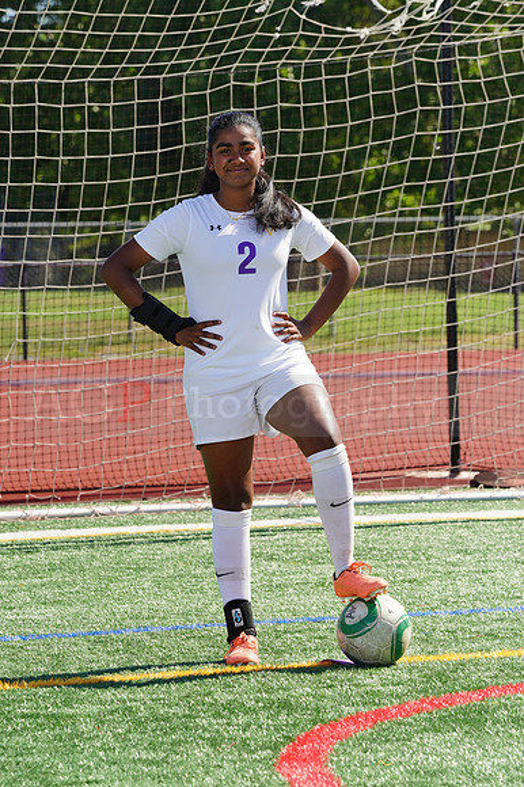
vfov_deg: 10.5
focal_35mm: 196
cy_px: 394
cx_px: 262
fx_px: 4284
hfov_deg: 7.0
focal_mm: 196
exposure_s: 1/250
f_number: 11
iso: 200
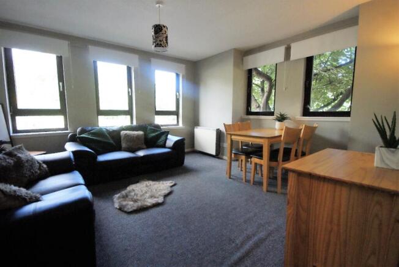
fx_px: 167
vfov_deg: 77.5
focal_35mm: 15
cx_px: 200
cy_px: 134
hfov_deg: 100.3
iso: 1600
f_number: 5.6
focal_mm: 10
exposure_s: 1/125
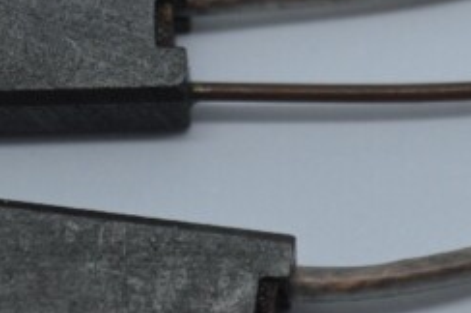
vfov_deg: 5.6
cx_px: 413
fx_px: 3181
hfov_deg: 8.4
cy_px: 69
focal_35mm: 243
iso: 360
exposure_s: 1/125
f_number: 5.6
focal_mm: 55
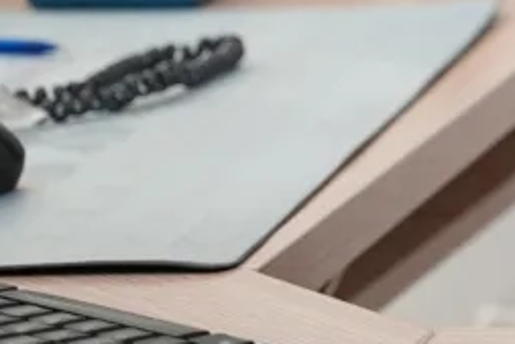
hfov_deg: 6.8
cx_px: 1380
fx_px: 4051
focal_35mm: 283
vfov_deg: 4.8
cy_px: -392
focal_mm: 44.8
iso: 640
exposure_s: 1/100
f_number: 2.8
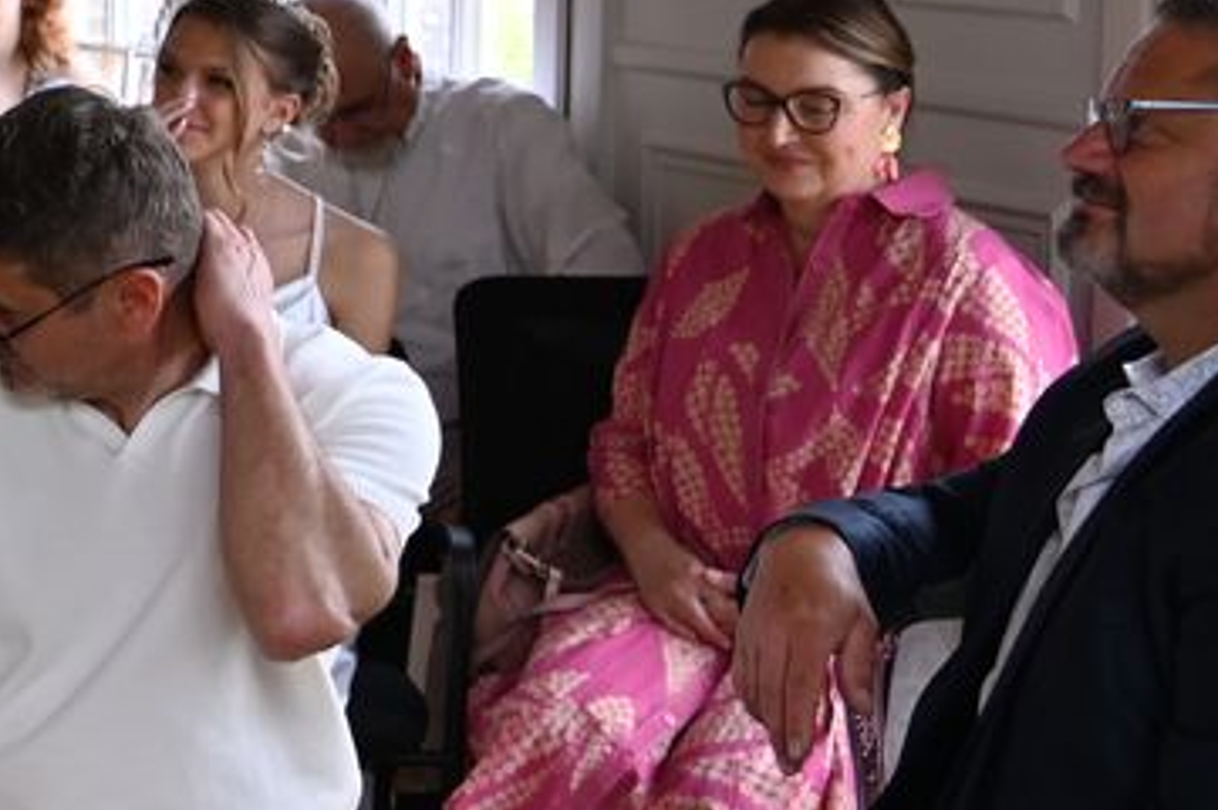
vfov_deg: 12.5
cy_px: -54
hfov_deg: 15.1
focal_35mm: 108
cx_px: -1264
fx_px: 3651
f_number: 4
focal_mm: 24
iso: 400
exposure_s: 1/200
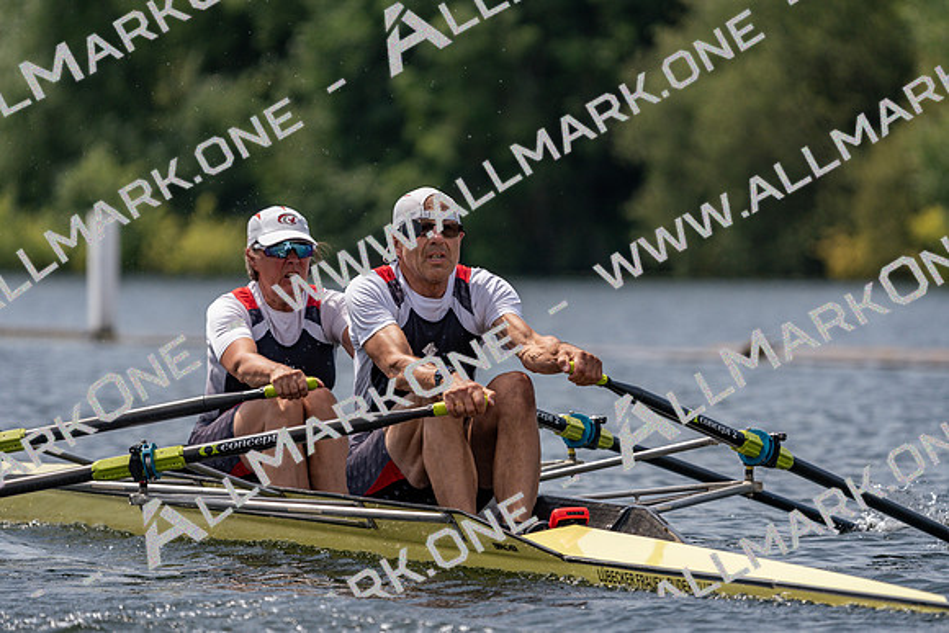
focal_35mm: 379
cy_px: 316
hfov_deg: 5.4
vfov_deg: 3.6
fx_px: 9993
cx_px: 474
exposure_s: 1/1600
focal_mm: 379
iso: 200
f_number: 6.3
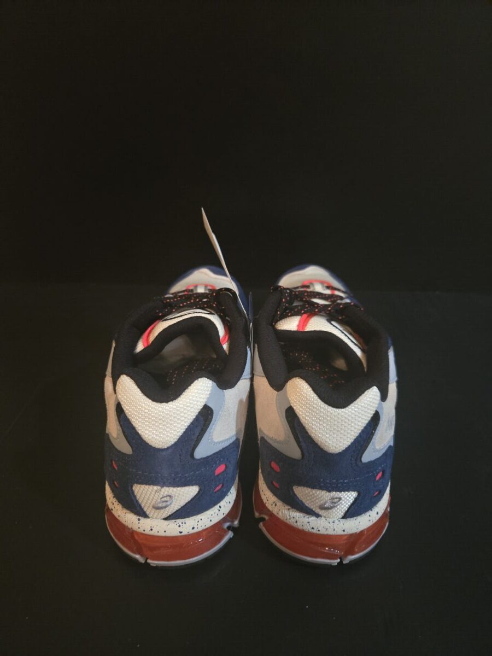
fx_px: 436
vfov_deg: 73.9
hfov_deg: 58.9
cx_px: 246
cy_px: 328
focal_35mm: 23
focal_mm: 5.4
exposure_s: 1/20
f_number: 1.8
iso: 1250
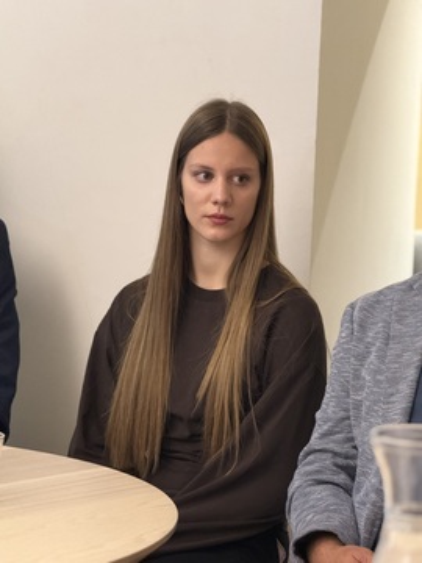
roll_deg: -3.1
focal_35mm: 120
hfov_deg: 12.3
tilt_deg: -4.7
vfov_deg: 16.4
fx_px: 1951
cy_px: 282
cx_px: 211
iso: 1000
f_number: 2.8
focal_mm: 15.66
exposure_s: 1/33
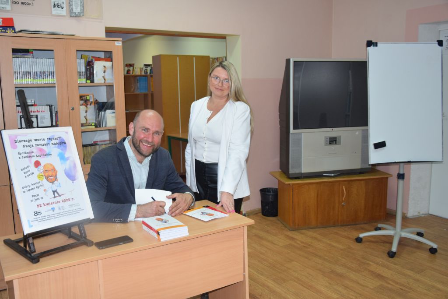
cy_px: 150
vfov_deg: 40.0
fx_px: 411
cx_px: 224
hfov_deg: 57.2
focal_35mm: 33
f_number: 4.5
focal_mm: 22
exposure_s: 1/80
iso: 800
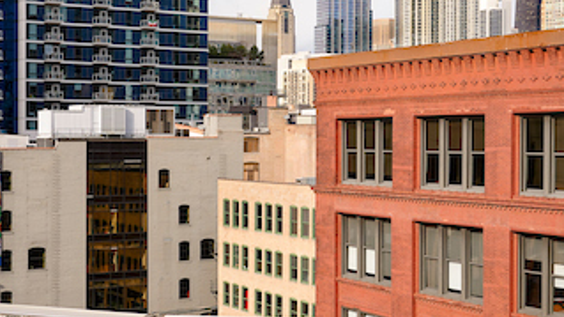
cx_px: 239
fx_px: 972
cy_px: 98
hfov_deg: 32.3
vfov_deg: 18.4
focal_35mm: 65
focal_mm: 33
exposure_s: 1/500
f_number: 8
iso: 200
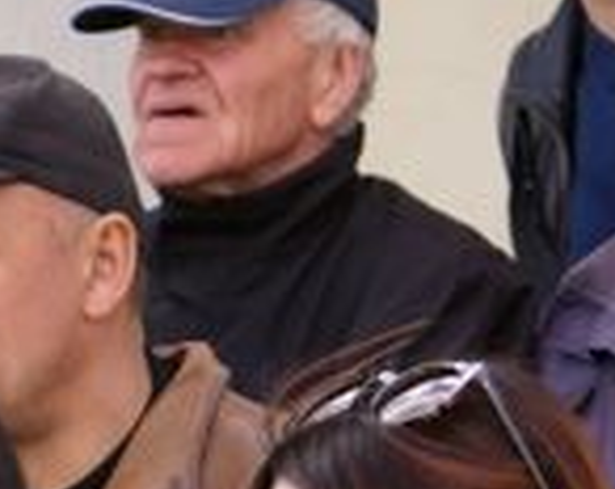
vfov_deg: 4.5
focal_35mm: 338
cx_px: 76
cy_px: 967
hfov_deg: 5.7
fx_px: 6136
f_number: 5.6
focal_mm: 50
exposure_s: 1/160
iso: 160
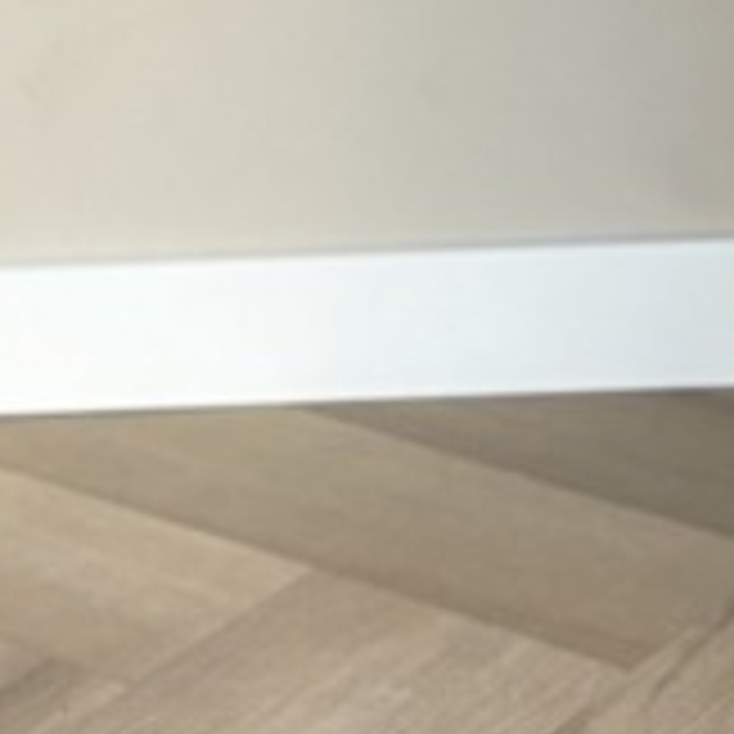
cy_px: -880
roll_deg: +0.9
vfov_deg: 10.4
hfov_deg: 10.8
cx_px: -635
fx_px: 3598
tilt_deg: -3.5
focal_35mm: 150
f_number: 1.6
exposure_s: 1/121
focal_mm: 5.96
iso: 125
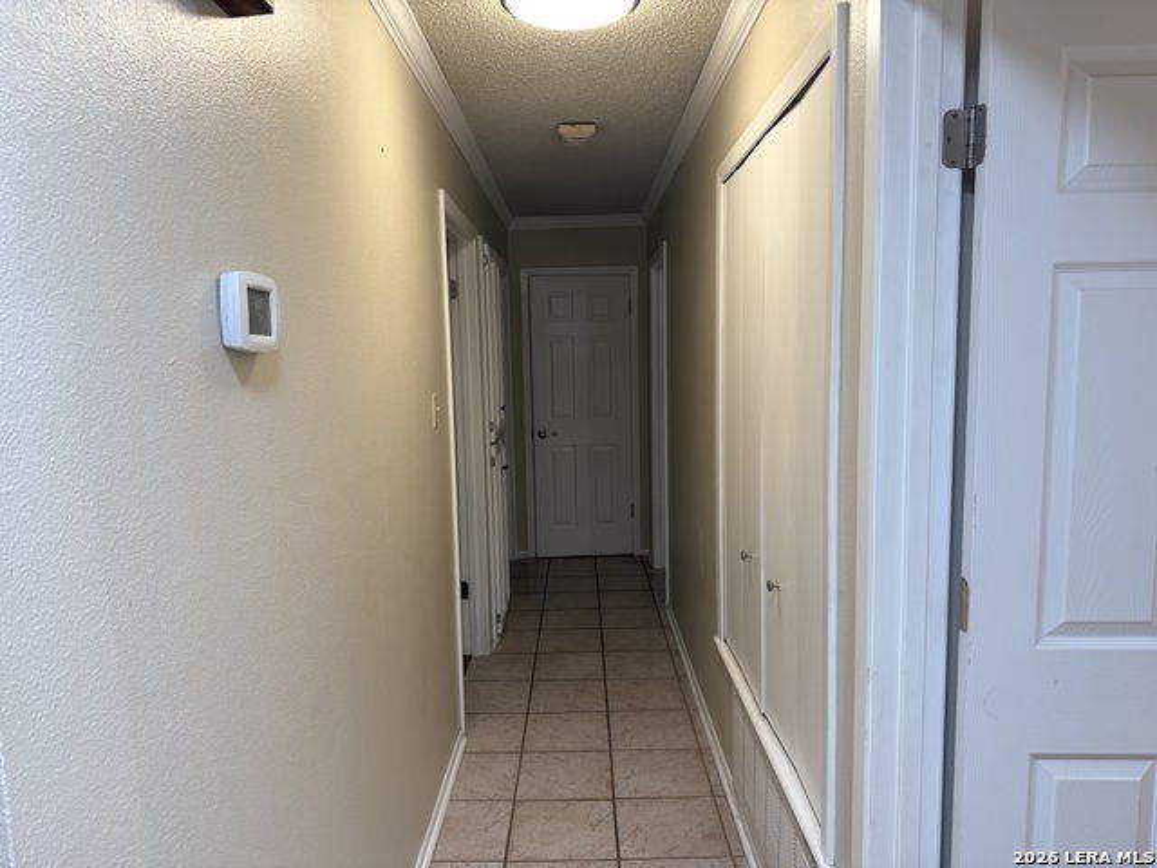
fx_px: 802
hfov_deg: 71.6
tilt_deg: -6.0
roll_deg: +1.4
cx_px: 578
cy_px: 434
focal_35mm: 24
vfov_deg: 56.8
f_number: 1.78
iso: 125
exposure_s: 1/120
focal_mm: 6.76
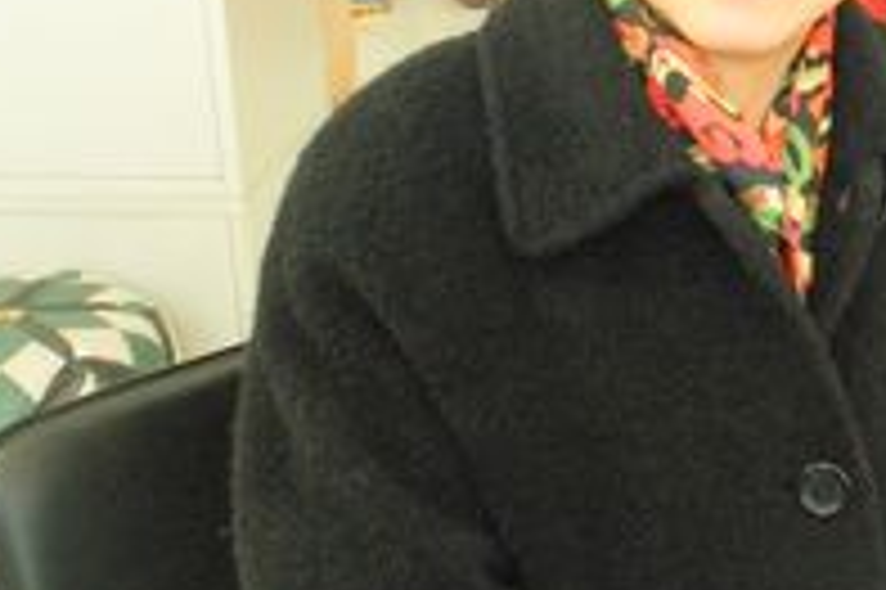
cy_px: 65
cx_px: 810
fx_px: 2016
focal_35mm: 82
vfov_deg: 16.4
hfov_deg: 24.0
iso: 200
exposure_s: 1/30
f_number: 3.5
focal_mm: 6.6
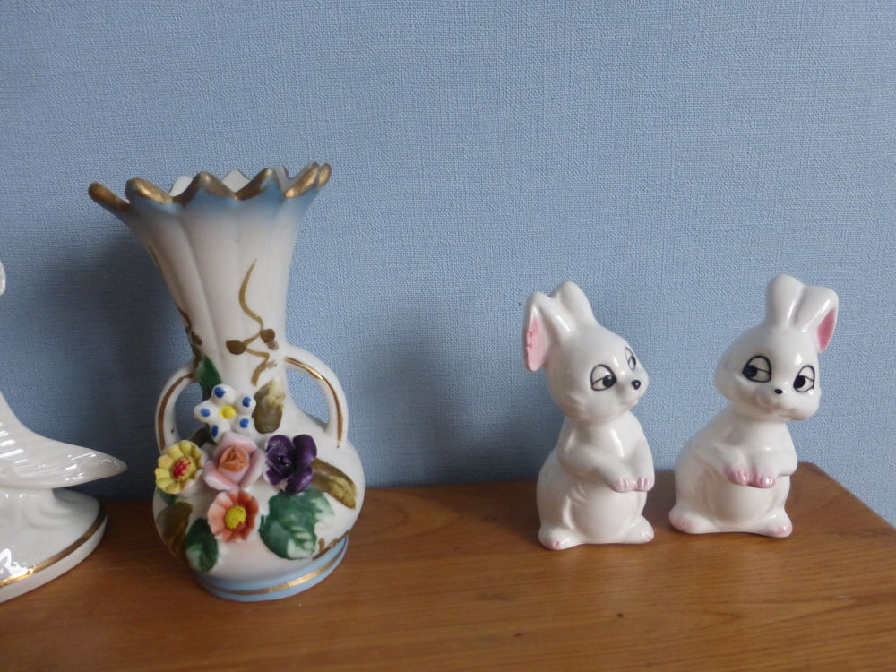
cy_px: 336
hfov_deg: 69.4
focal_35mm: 25
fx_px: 647
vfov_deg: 54.9
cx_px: 448
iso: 400
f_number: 3.3
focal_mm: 4.3
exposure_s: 1/50
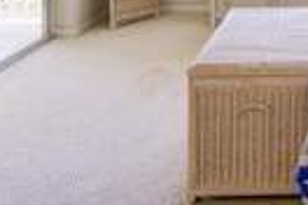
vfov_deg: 19.4
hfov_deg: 30.5
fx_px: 496
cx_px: 345
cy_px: -128
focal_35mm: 58
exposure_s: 1/13
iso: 400
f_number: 8
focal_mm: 16
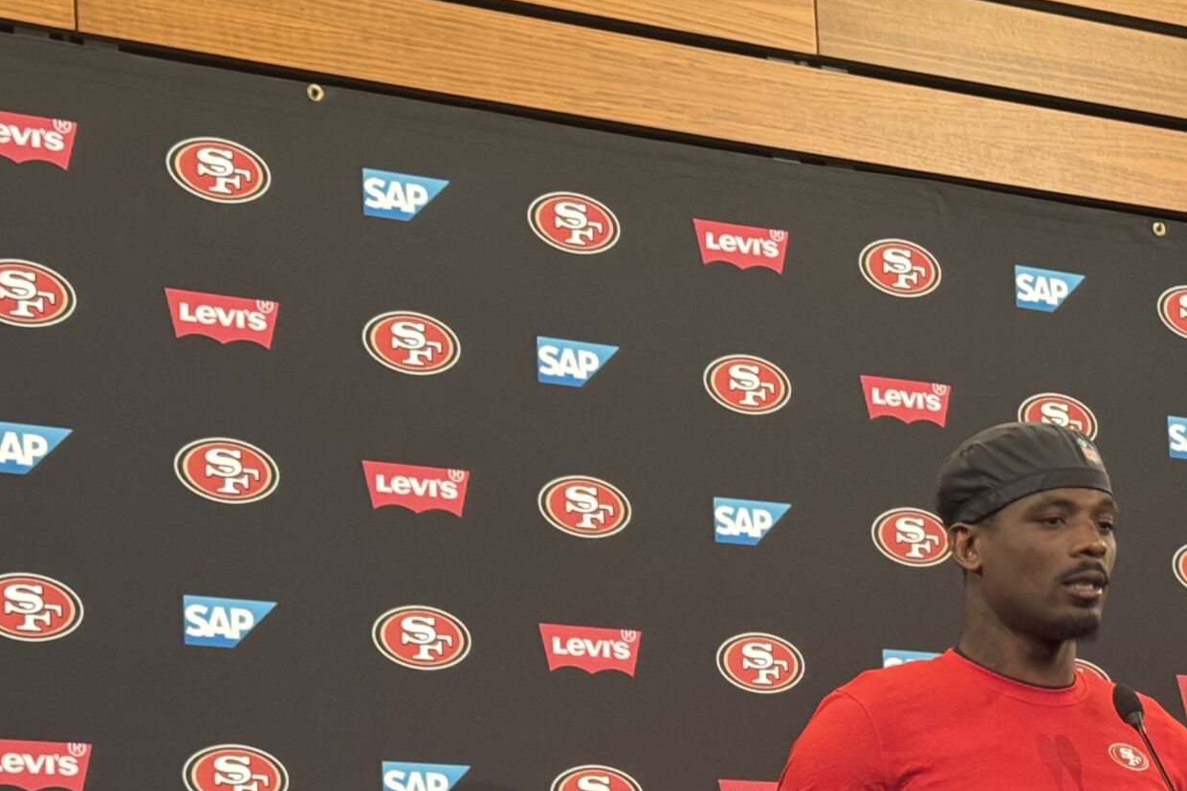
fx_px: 3395
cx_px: 644
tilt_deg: +8.5
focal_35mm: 103
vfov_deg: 13.0
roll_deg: +2.6
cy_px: 886
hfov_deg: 19.8
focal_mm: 6.76
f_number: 1.78
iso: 250
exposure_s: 1/60
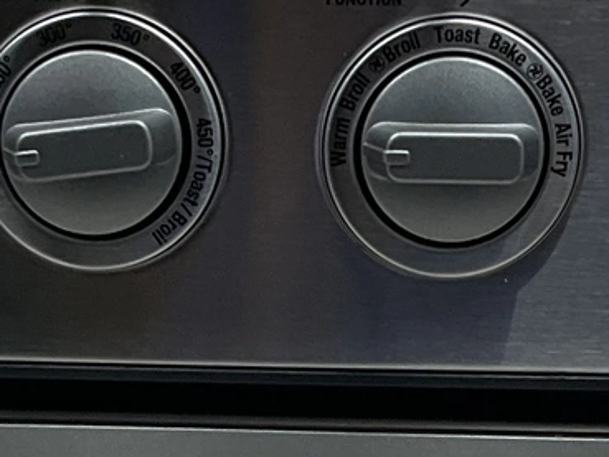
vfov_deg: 9.3
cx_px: 284
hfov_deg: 12.6
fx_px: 2763
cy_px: 612
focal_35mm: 157
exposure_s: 1/120
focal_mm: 3
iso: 50
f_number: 1.8
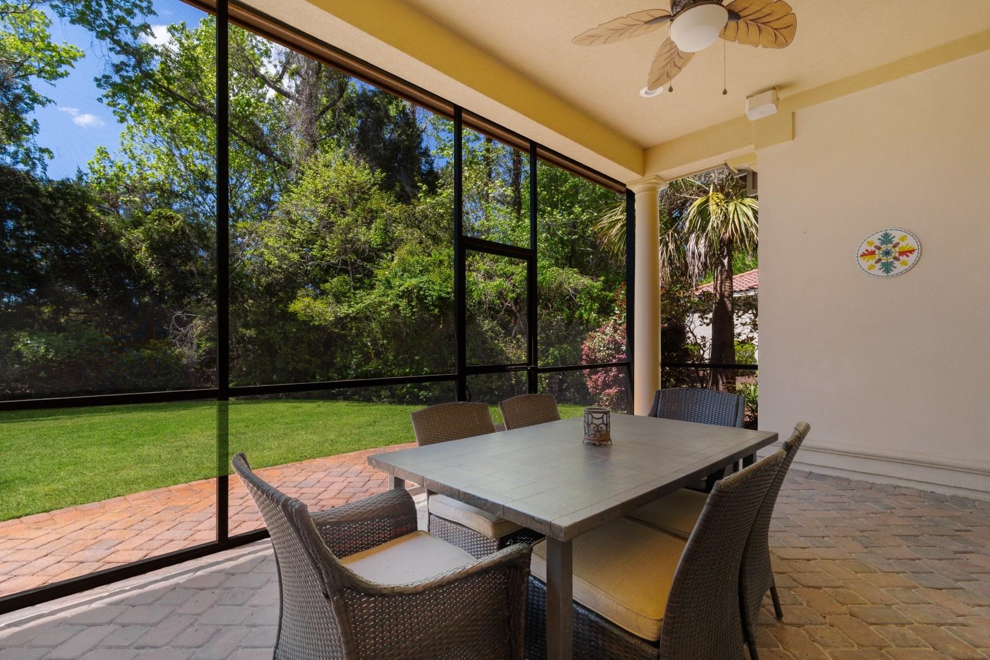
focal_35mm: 15
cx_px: 495
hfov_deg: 100.4
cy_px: 330
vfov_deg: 77.3
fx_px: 412
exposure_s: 1/125
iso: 100
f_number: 5.6
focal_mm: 10
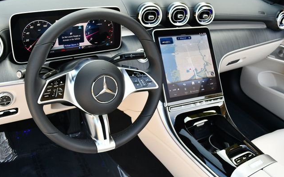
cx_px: 141
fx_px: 286
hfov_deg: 52.7
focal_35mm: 37
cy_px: 84
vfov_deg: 34.4
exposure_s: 1/250
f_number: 4
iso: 400
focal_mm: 18
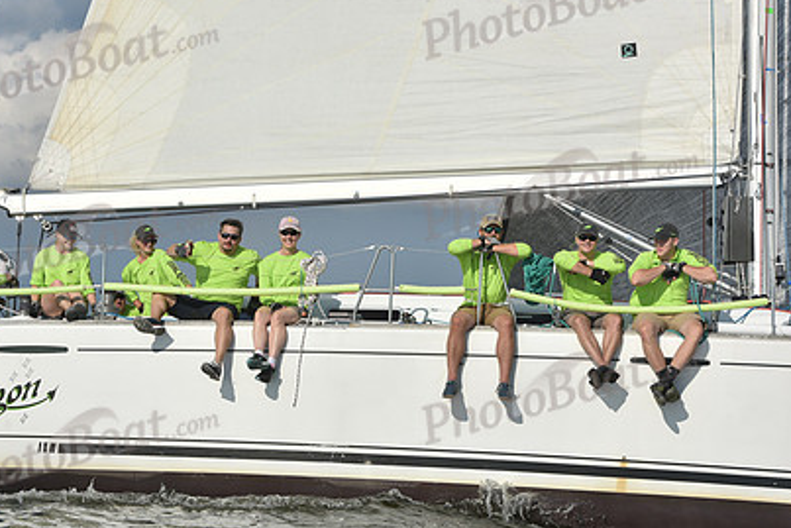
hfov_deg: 17.3
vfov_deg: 11.6
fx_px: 2594
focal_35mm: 118
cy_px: 319
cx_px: 322
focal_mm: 82
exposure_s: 1/1250
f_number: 10
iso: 250
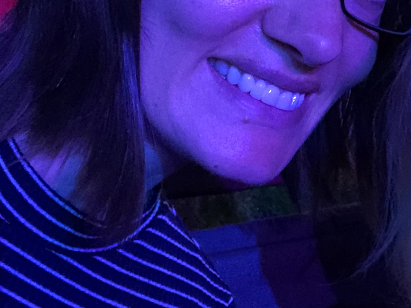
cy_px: 141
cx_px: 471
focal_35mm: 87
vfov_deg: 17.0
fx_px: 1033
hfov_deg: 21.2
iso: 640
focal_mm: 2.87
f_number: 2.2
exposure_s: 1/27
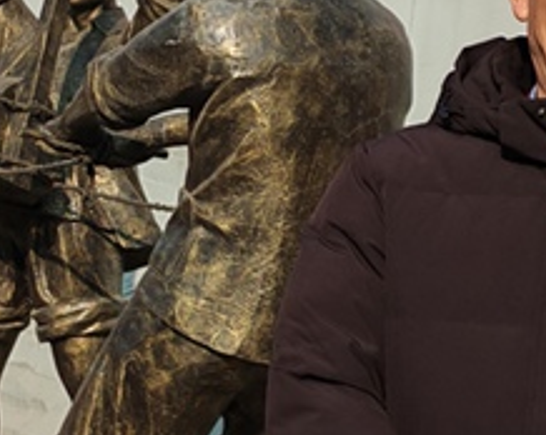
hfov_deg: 13.8
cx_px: 220
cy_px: 225
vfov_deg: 11.0
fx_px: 2260
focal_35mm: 140
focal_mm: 5.52
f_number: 1.95
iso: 50
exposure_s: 1/1600
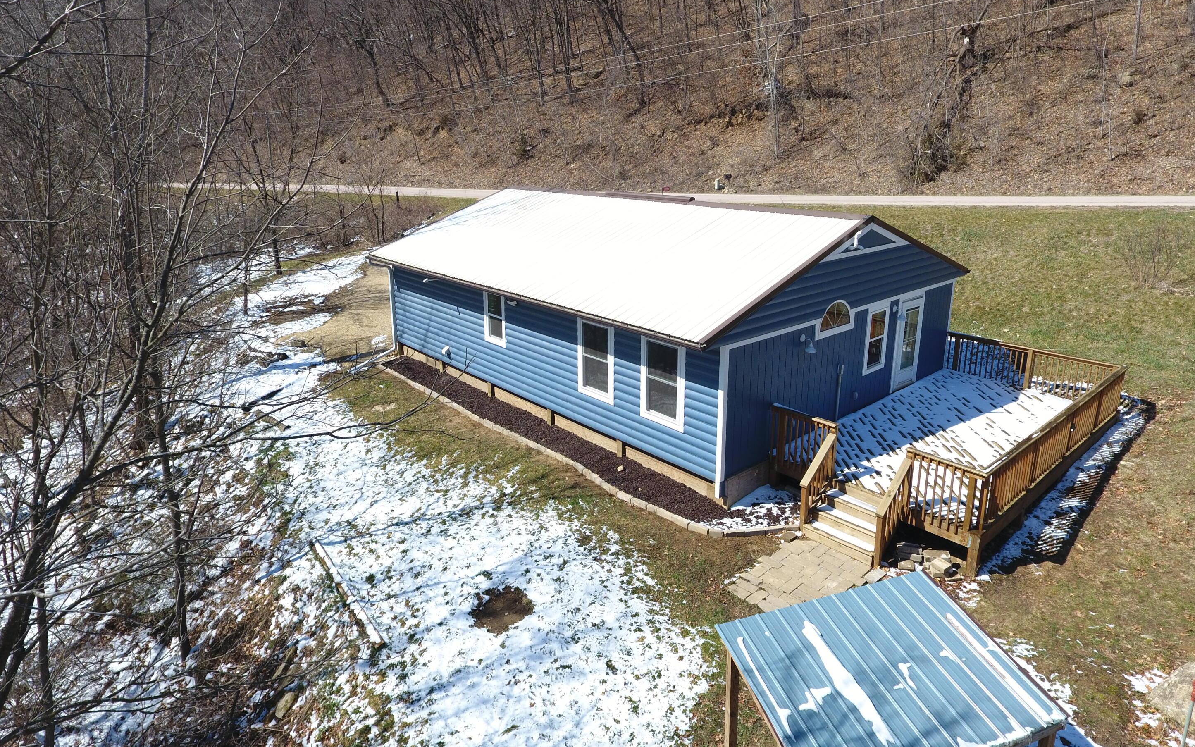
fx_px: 717
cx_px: 607
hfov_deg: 79.6
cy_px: 330
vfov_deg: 54.9
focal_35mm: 22
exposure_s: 1/661
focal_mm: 3.61
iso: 100
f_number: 2.8
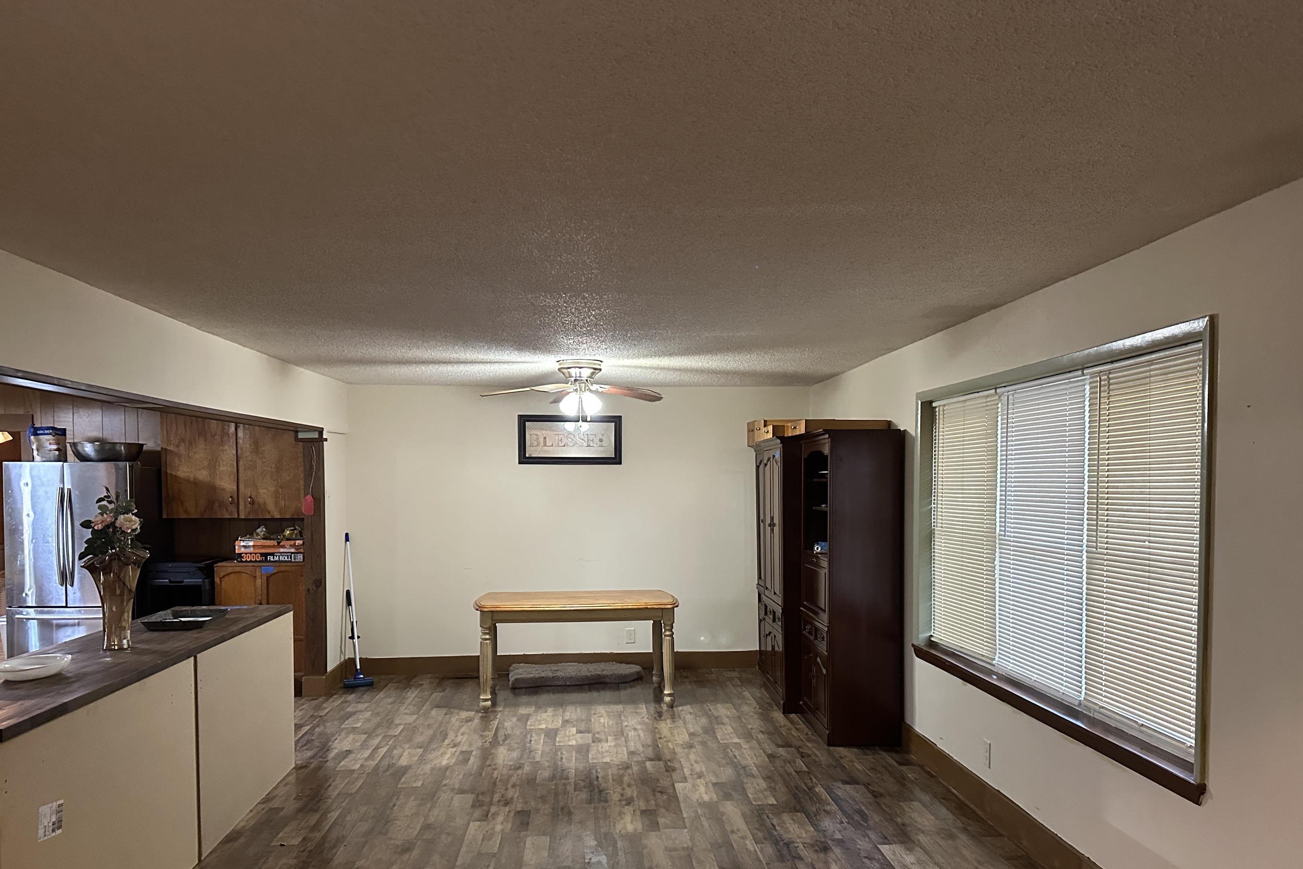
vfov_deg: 46.1
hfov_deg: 65.5
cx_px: 648
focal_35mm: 28
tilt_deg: -0.6
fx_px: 1013
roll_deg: -0.2
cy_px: 527
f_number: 1.78
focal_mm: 6.86
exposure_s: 1/60
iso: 640
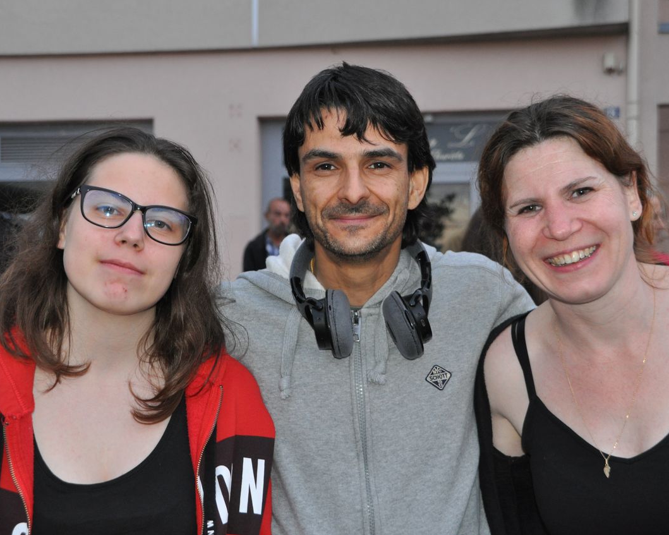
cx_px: 360
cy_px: 267
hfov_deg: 36.6
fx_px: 1010
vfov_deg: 29.7
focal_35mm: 51
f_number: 4.2
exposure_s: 1/60
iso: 800
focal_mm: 30
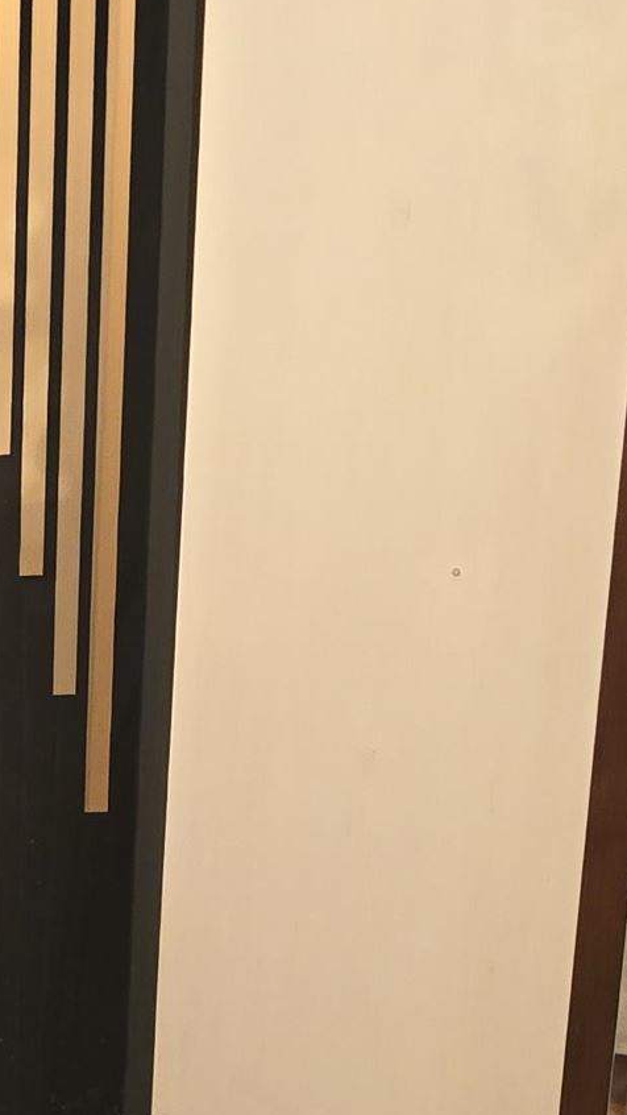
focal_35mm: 91
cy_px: 1311
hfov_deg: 11.8
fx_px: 2689
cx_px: -639
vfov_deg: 21.8
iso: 1000
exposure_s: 1/60
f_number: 1.7
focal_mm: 6.3
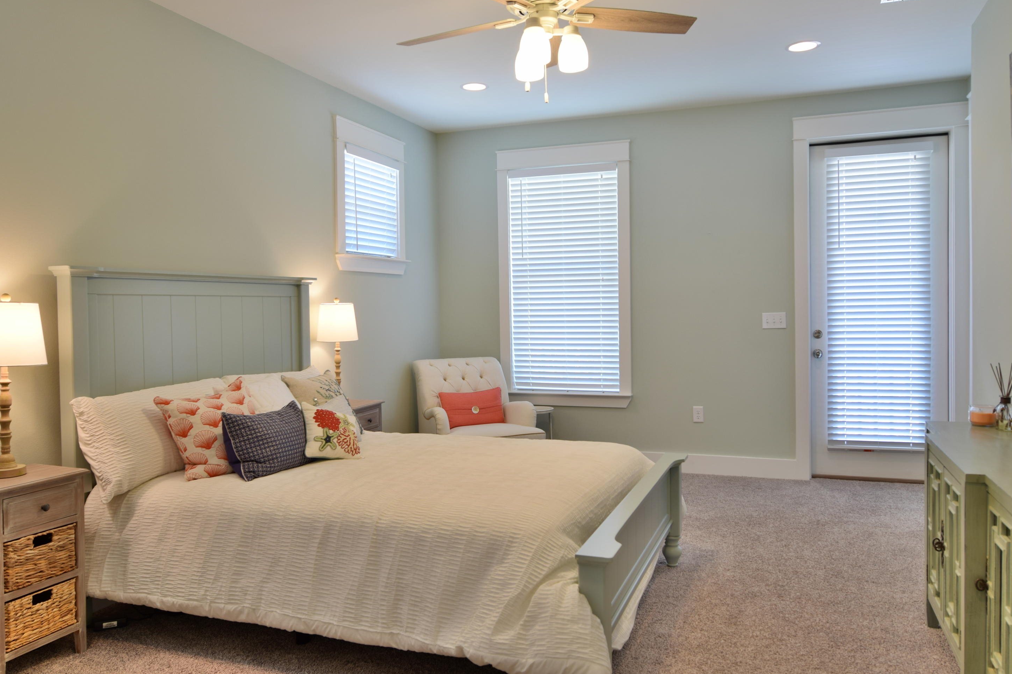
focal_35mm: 27
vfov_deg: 48.7
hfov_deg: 68.3
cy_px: 331
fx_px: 745
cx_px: 514
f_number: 5.6
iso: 200
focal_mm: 17
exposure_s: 1/10
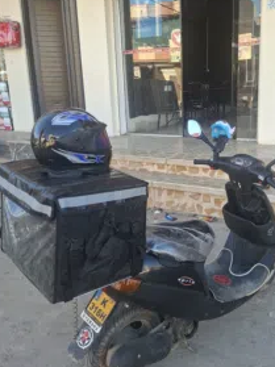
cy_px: 159
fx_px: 350
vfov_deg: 55.2
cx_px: 170
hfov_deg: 42.6
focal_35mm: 33
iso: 50
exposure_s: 1/192
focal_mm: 5.54
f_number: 1.8
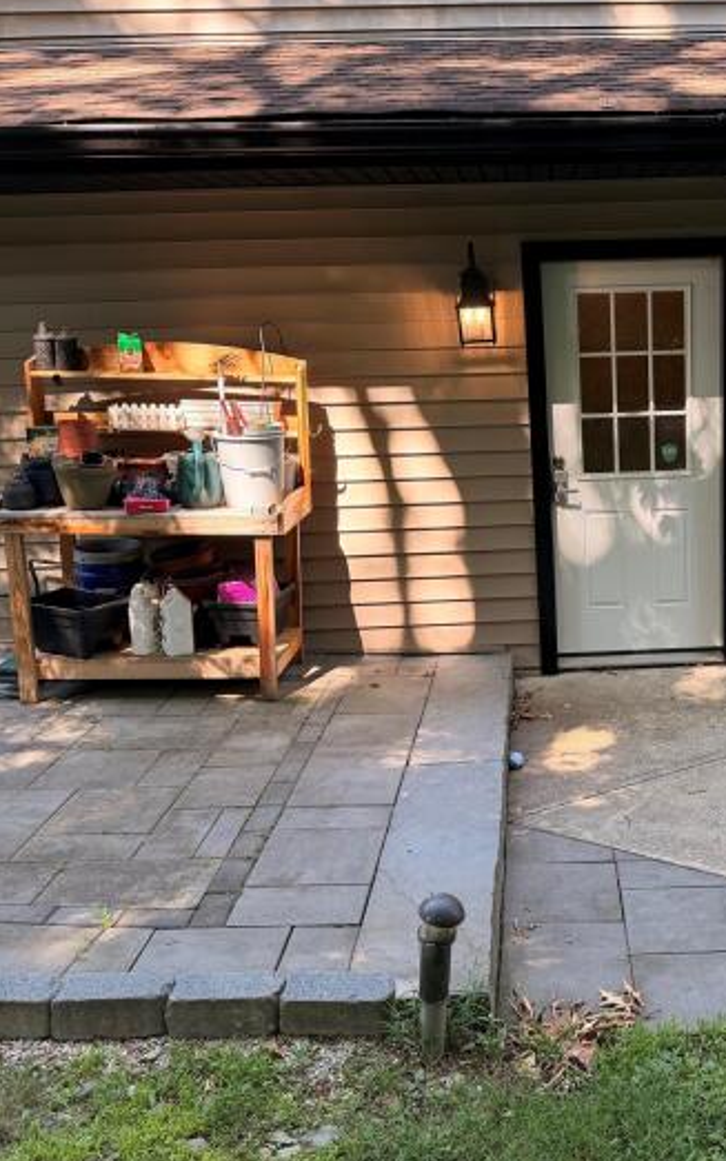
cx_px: 617
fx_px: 1108
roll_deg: +1.2
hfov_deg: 34.7
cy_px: 568
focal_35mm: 35
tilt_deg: -12.7
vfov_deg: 55.3
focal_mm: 6.76
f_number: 1.78
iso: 160
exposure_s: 1/218
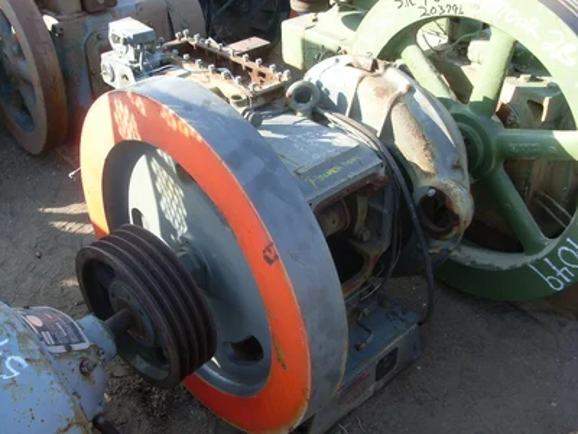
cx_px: 289
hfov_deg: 49.0
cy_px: 217
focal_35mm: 38
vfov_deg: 37.7
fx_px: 635
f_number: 3
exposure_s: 1/250
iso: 80
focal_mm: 6.3
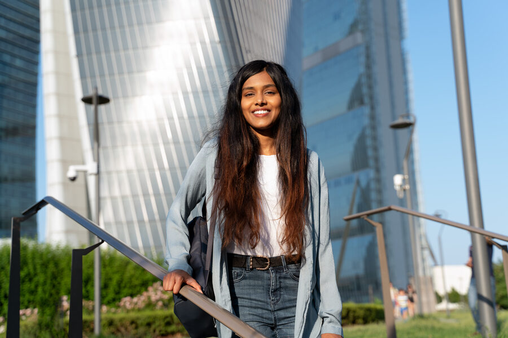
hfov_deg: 38.2
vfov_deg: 26.0
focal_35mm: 52
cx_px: 254
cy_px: 169
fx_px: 734
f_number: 4
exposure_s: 1/250
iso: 100
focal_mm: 52
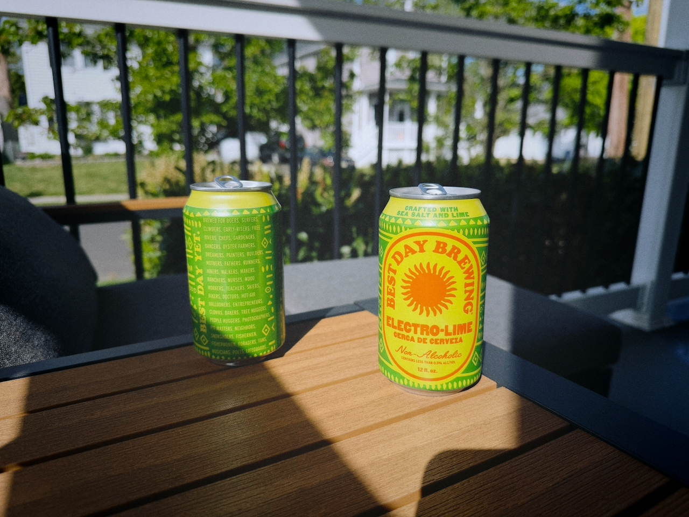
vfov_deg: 56.8
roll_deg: -0.4
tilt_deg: -14.7
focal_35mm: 24
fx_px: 478
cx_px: 344
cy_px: 258
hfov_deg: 71.6
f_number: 1.78
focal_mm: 6.76
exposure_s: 1/5319
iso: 80
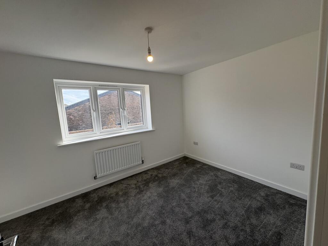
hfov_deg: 102.1
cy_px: 123
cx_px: 164
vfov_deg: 85.7
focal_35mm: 14
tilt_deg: -7.0
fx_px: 133
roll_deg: +4.1
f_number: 2.2
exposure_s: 1/212
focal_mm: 2.22
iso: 50
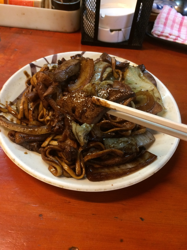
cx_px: 94
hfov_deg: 48.2
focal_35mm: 29
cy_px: 125
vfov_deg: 61.7
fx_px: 209
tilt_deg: -50.5
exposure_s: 1/30
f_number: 2.2
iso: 160
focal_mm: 4.15
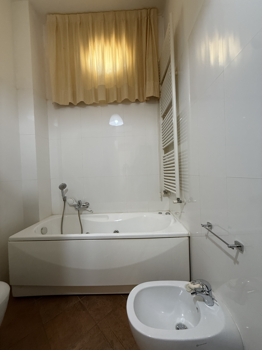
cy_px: 175
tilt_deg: +0.0
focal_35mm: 14
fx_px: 141
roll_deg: +1.5
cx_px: 131
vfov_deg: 102.1
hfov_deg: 85.7
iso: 250
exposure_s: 1/50
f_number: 2.2
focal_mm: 2.22
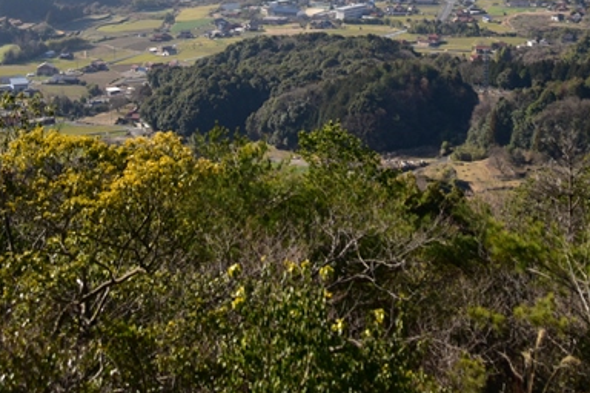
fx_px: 1049
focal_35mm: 64
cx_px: 313
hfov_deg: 31.4
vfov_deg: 19.7
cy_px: -108
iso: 200
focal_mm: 24
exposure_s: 1/2500
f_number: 3.5
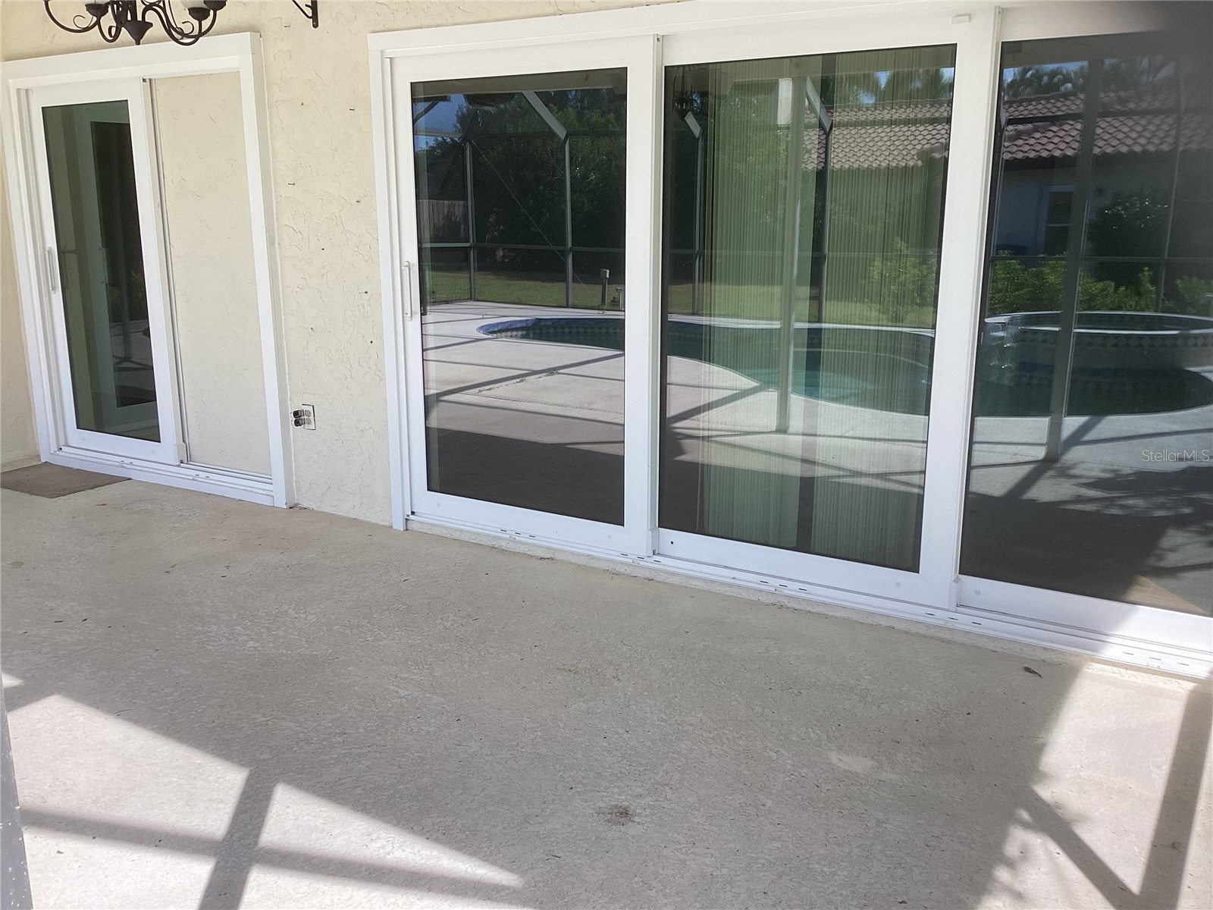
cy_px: 455
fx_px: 1086
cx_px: 606
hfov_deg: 58.4
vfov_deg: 45.4
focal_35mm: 31
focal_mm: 3.3
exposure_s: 1/272
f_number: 2.4
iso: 25
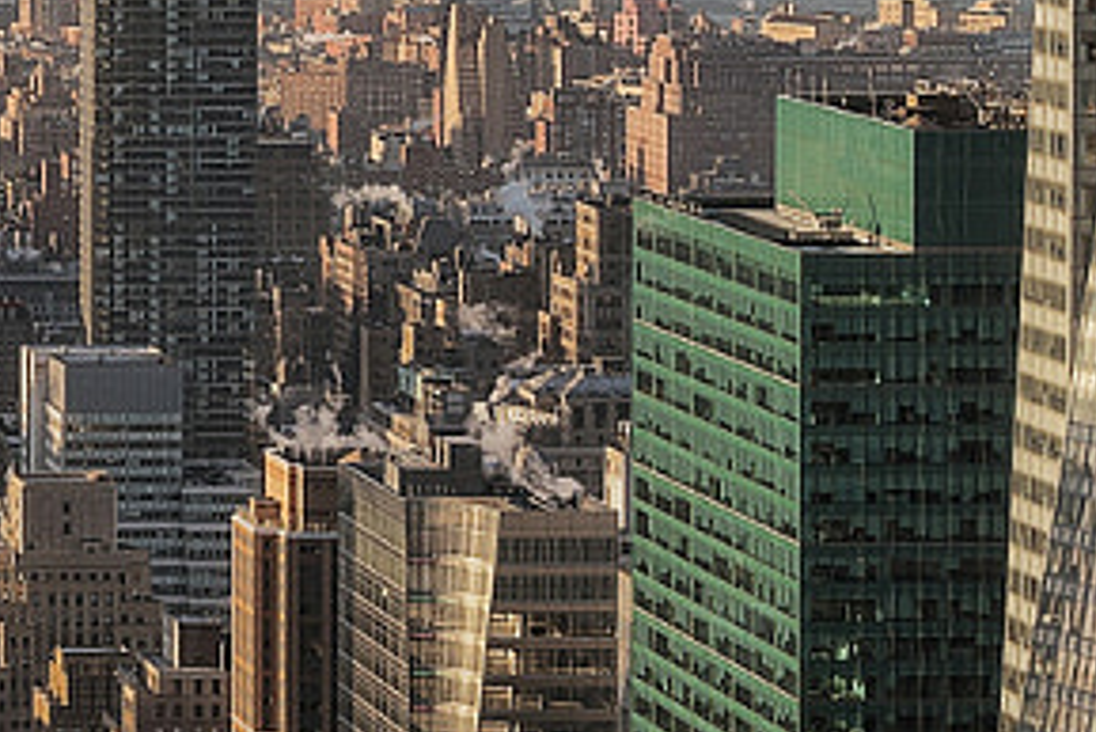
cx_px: -1096
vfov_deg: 7.1
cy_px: 180
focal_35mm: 194
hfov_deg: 9.8
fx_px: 5909
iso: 100
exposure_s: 1/80
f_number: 11
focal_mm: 35
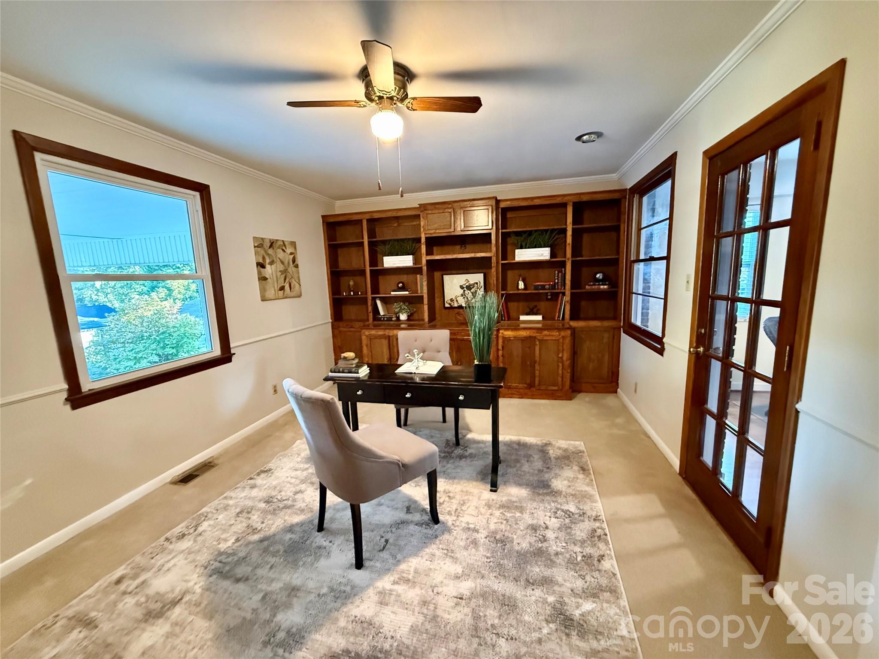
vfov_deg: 85.7
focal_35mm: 14
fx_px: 356
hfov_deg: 102.1
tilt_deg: -7.9
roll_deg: +1.8
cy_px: 330
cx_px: 440
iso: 1600
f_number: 2.2
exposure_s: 1/40
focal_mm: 2.22
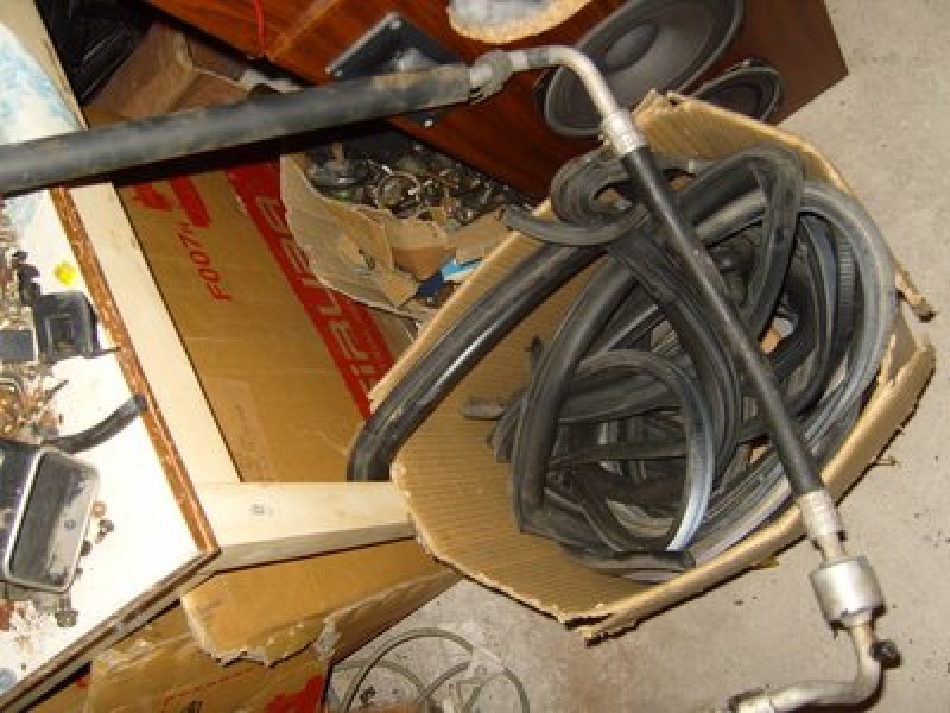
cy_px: 356
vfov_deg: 40.7
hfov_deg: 52.6
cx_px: 475
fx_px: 961
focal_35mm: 35
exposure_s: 1/30
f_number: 2.8
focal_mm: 7.4
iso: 100
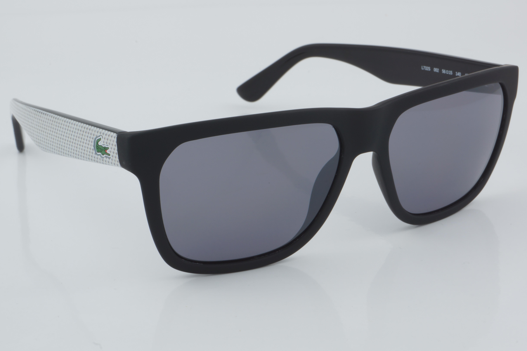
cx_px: 264
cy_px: 176
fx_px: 1208
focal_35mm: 82
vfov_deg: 16.6
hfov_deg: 24.6
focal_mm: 55
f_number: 32
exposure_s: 1/4
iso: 100
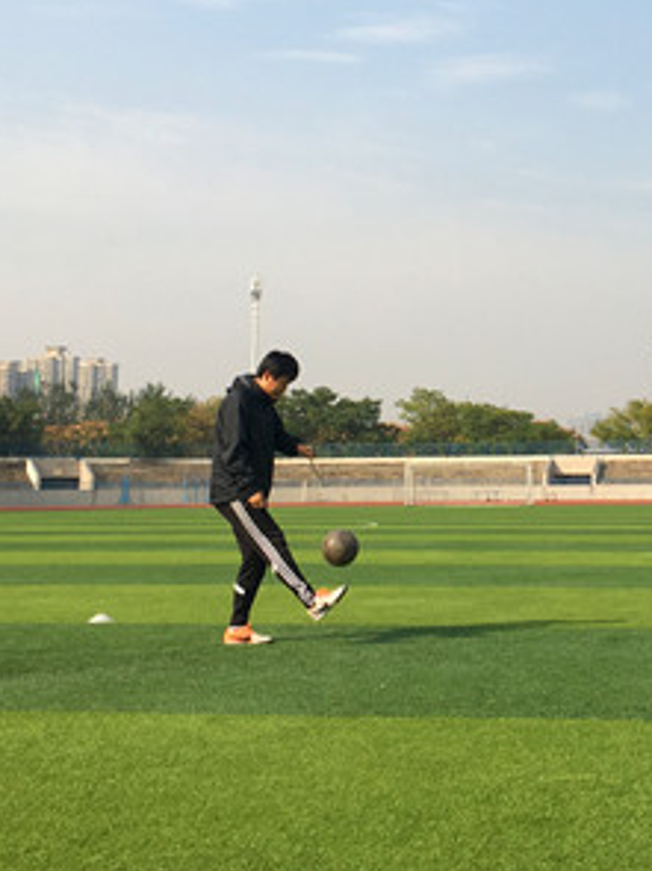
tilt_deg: +8.7
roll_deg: +0.6
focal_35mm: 59
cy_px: 292
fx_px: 1483
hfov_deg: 24.2
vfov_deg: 32.4
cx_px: 578
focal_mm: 4.15
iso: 25
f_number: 2.2
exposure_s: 1/1261
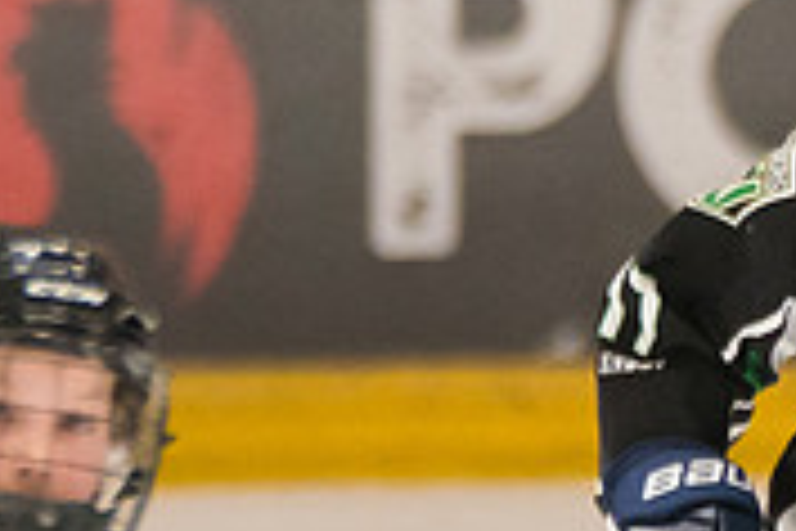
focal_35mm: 1370
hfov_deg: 1.5
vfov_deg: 1.0
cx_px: 961
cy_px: 566
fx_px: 30290
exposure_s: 1/1000
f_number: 3.2
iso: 3200
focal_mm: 221
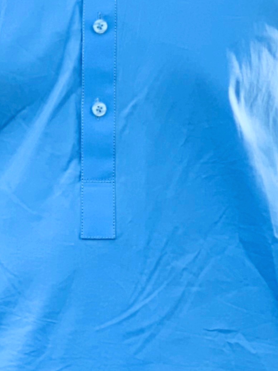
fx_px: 2173
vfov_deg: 9.5
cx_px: 94
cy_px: -133
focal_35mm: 203
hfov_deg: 7.3
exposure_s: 1/123
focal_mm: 6
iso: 25
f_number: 2.4
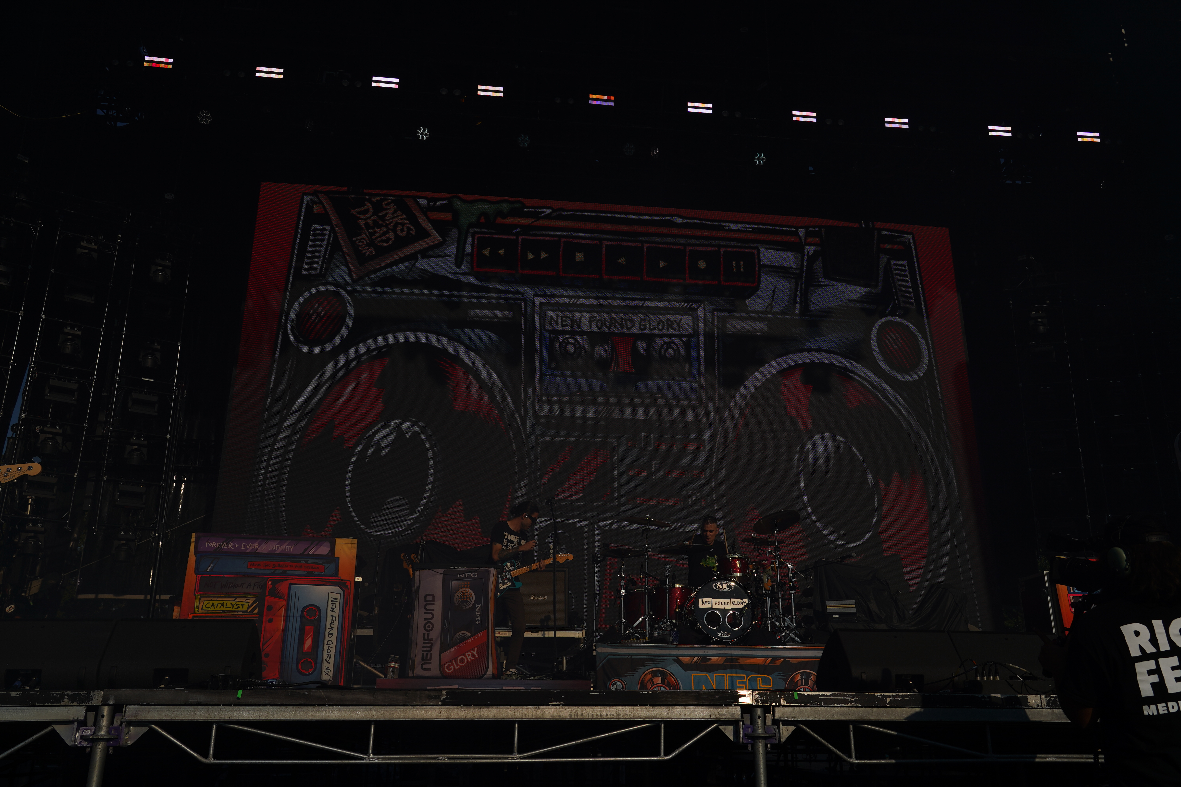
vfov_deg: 43.6
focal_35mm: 30
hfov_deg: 61.9
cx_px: 590
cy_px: 394
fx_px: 984
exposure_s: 1/1600
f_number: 8
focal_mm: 30
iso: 100
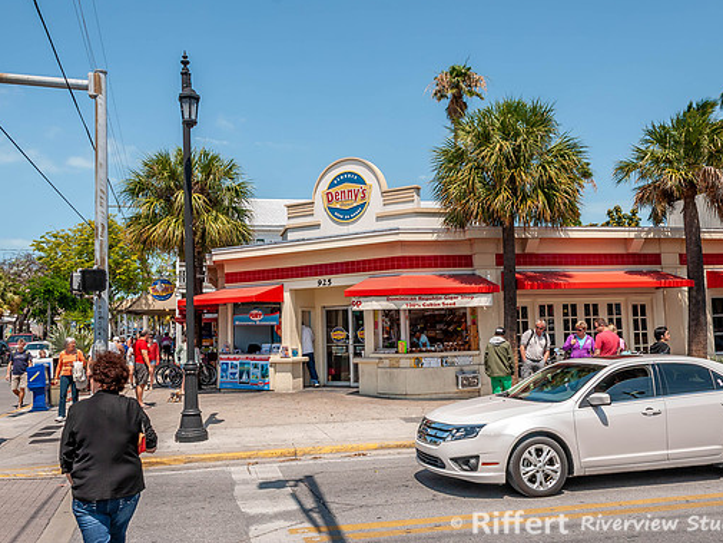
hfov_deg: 59.9
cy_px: 271
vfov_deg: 46.8
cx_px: 355
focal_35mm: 30
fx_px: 627
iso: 100
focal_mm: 18
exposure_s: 1/200
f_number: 9
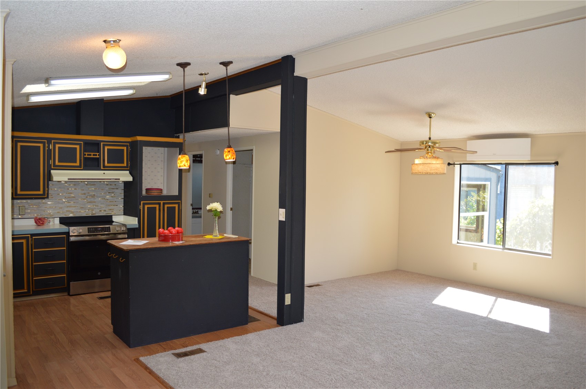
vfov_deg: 47.8
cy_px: 194
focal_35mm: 27
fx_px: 439
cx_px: 293
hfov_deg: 67.4
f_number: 4
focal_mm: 18
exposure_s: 1/125
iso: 250
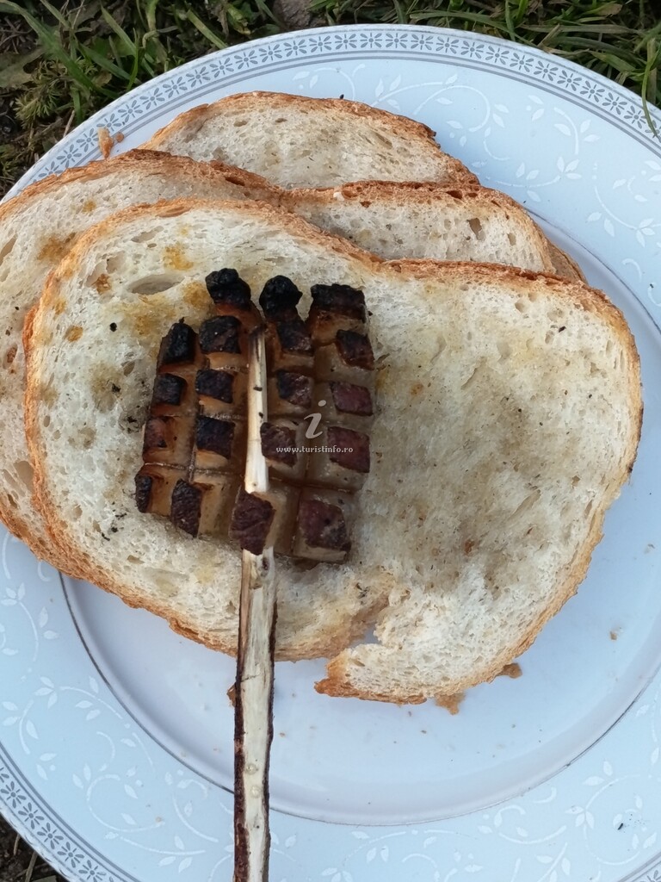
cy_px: 441
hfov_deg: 20.4
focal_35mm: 72
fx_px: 1833
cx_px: 330
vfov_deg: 27.0
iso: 243
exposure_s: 1/100
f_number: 1.7
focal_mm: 5.27
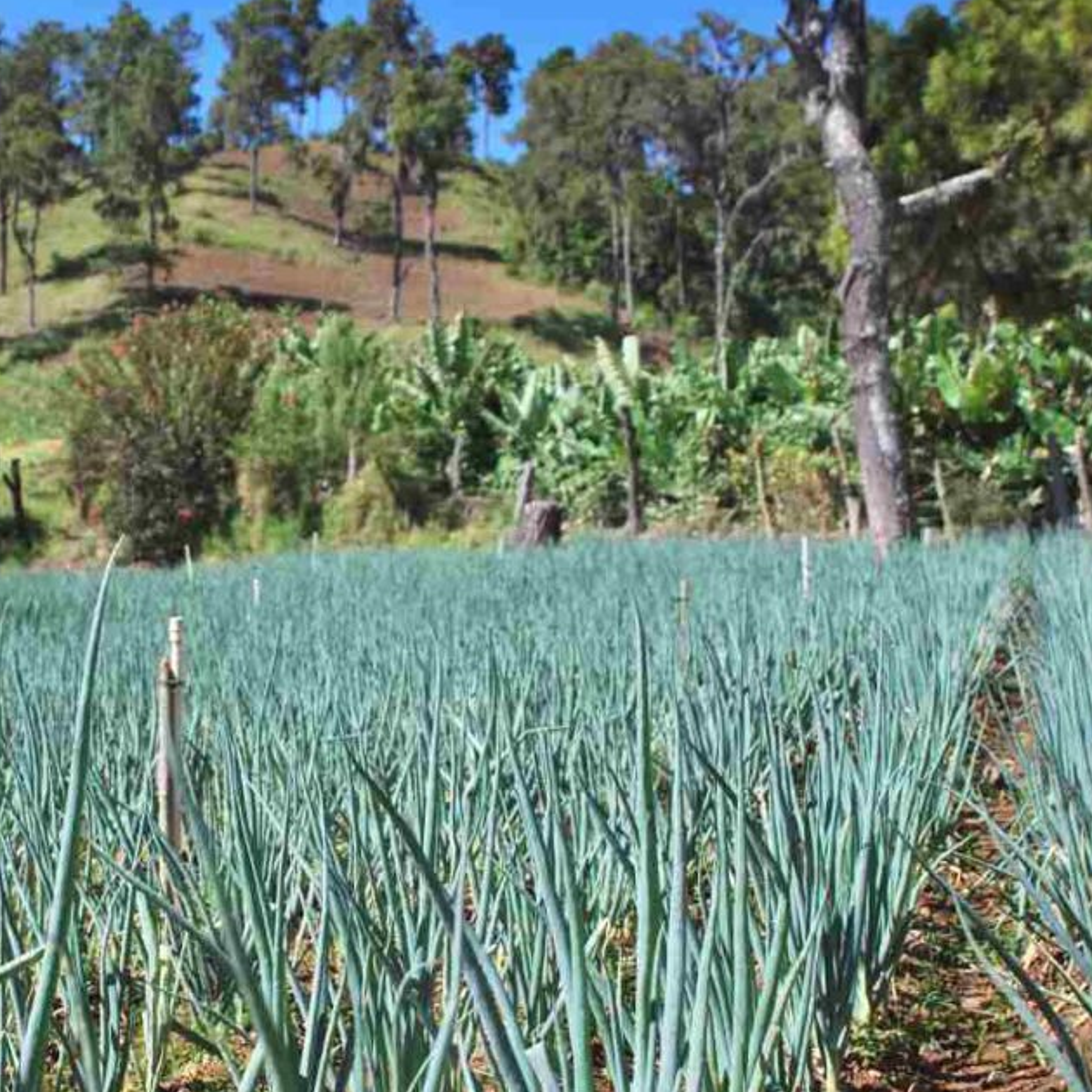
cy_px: 579
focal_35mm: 54
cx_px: 333
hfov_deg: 31.3
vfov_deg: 31.6
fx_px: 1927
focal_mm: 26
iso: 100
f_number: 4
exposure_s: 1/640
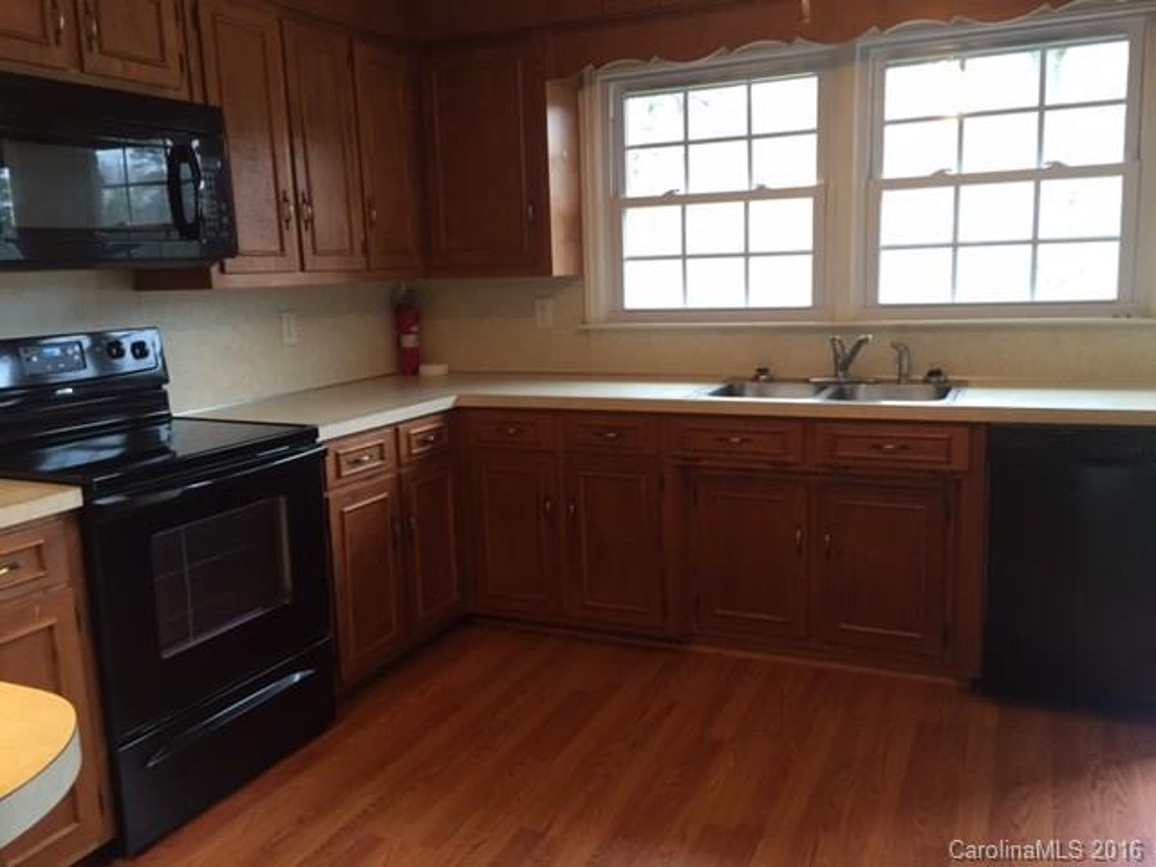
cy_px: 434
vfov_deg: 48.2
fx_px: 968
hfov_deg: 61.7
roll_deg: +2.3
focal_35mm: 29
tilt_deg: -7.6
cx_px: 578
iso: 100
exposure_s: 1/30
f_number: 2.2
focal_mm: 4.15
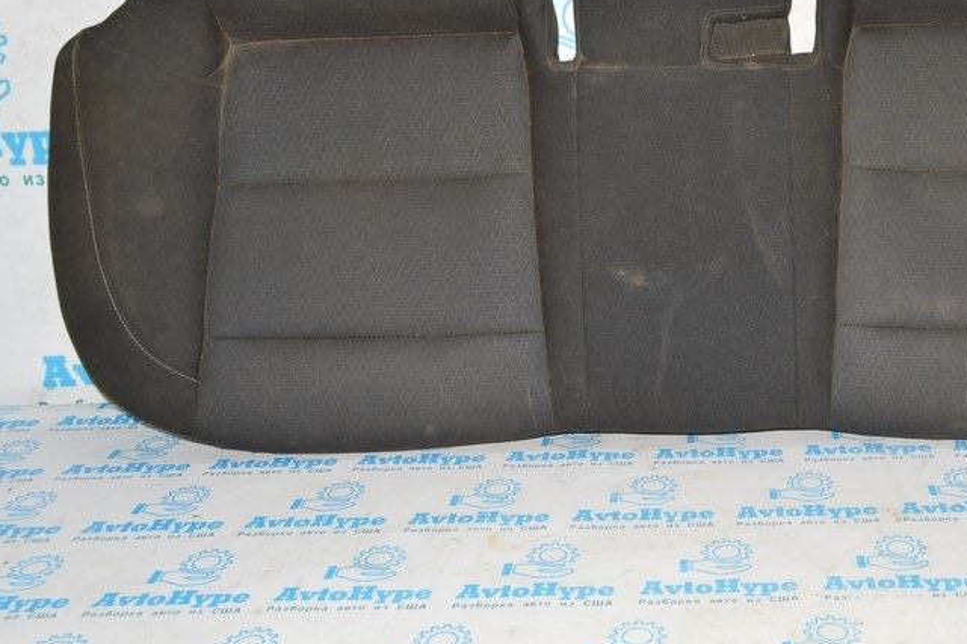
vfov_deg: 27.6
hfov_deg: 40.2
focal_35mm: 48
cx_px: 698
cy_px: 156
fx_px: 1289
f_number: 8
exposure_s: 1/60
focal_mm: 20
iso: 220
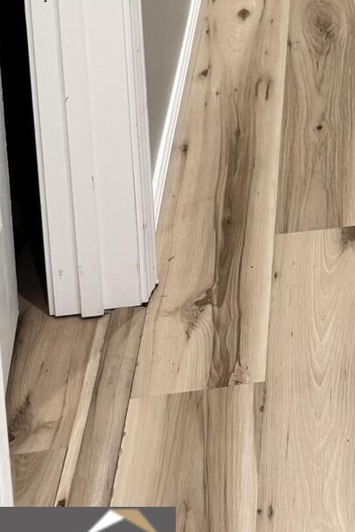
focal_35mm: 94
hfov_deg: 13.2
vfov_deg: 17.8
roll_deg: +0.0
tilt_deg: -11.4
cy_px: -395
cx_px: 627
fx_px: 1390
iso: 125
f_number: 1.78
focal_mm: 6.76
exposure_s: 1/60
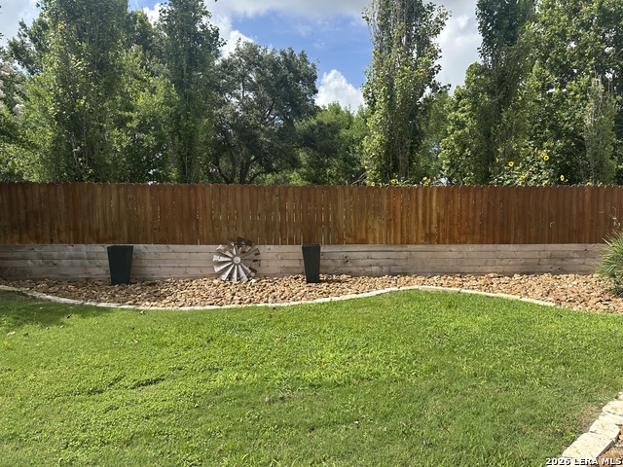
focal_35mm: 24
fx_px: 432
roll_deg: +0.0
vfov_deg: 56.8
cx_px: 312
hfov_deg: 71.6
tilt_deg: -4.4
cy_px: 234
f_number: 1.78
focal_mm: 6.86
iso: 80
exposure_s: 1/2882
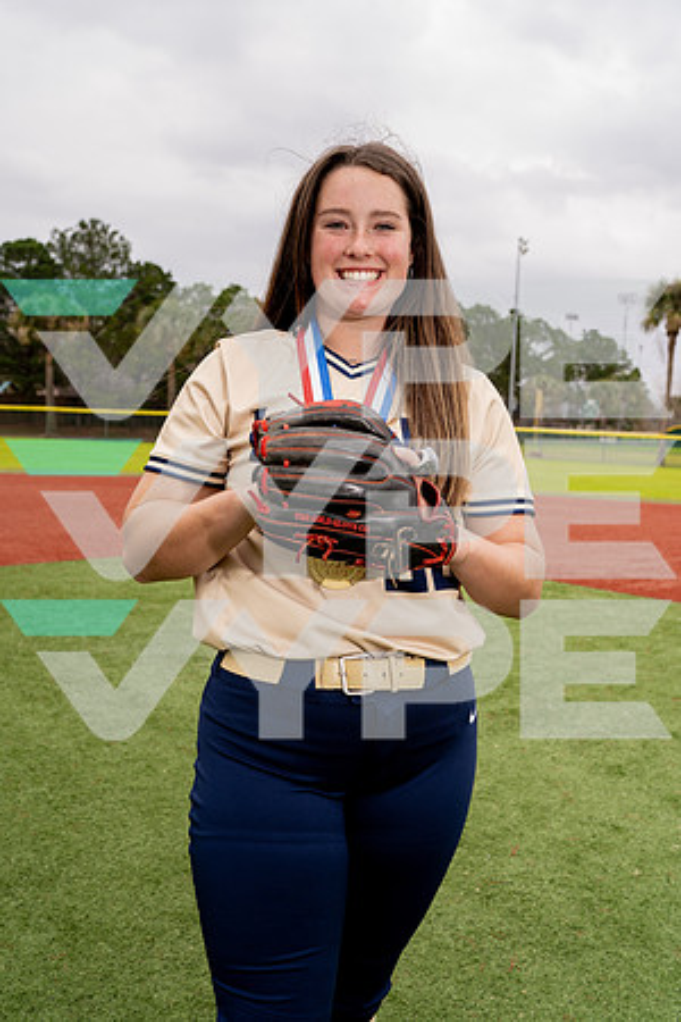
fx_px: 993
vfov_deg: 54.4
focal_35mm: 35
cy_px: 511
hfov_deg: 37.9
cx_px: 340
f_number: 5
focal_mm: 35
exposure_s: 1/250
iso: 64
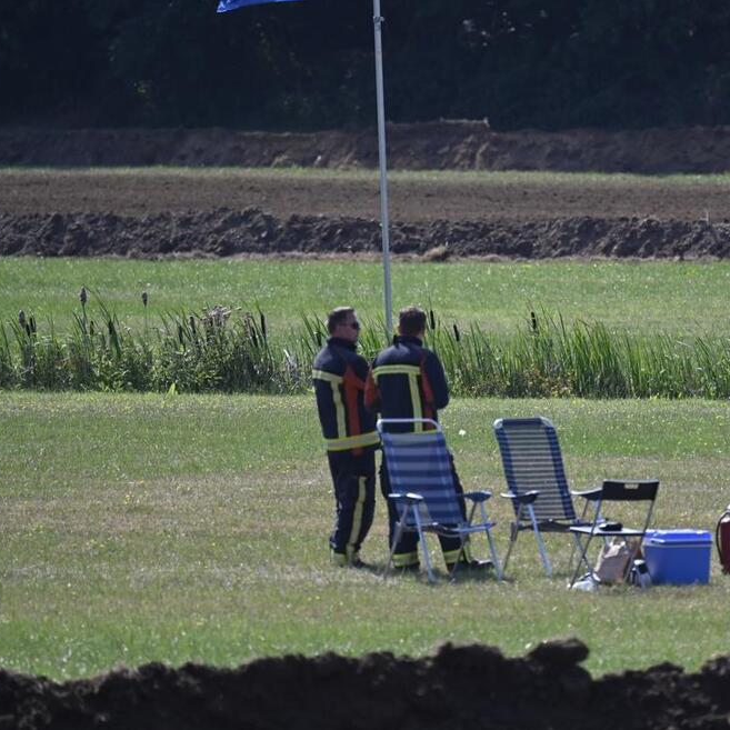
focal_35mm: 513
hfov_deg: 3.4
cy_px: 365
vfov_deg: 3.4
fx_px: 12240
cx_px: 534
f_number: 5.6
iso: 400
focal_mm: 400
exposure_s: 1/1600
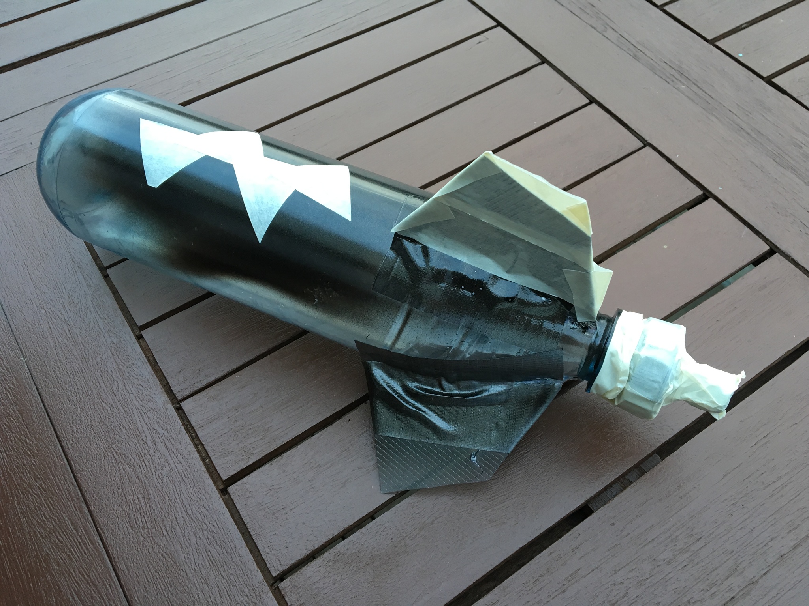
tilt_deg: -56.0
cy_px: 303
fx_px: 678
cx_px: 404
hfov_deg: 61.7
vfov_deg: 48.2
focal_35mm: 29
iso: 100
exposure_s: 1/33
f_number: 2.2
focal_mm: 4.15
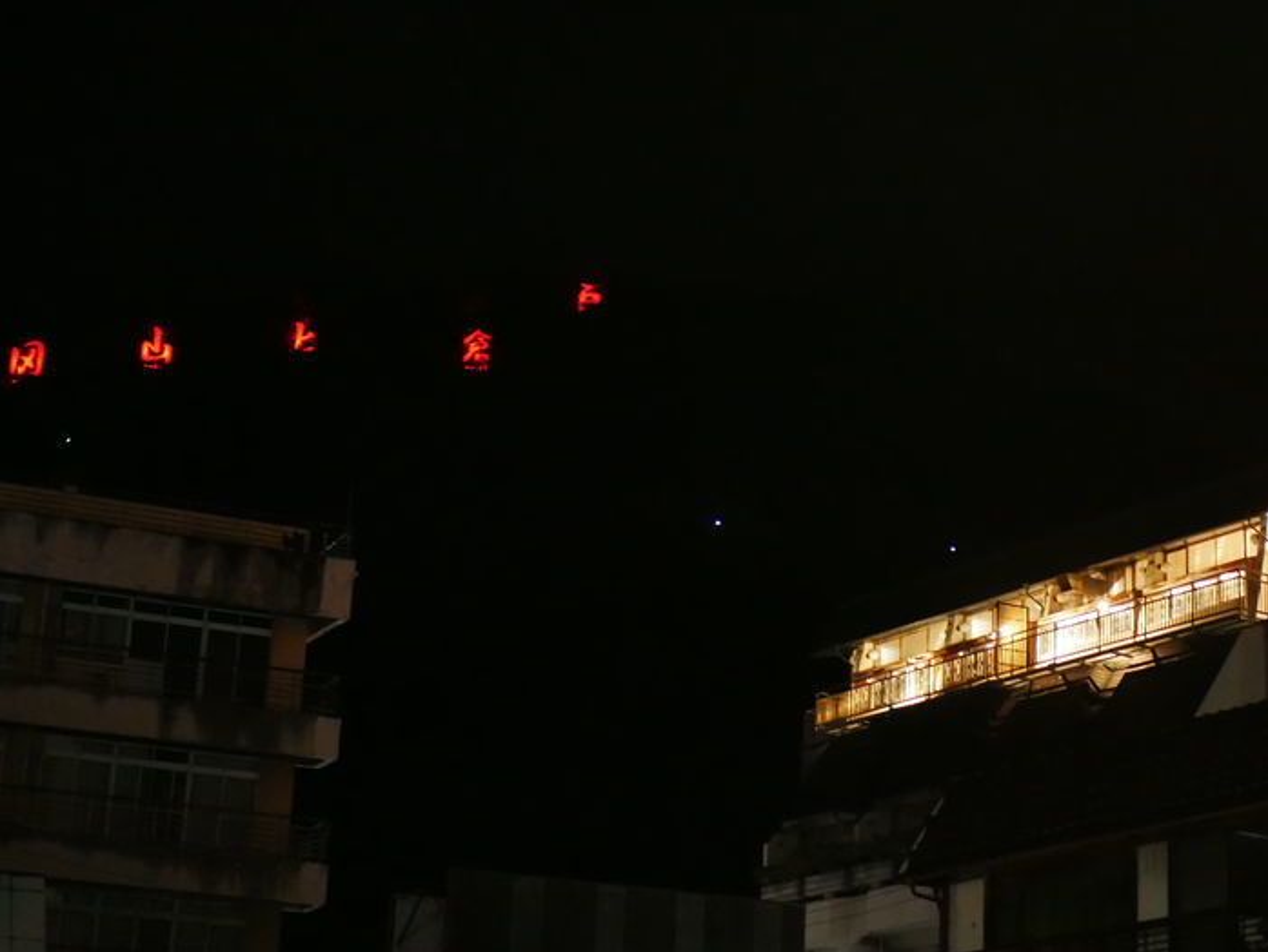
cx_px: 914
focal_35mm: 86
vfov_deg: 17.1
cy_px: 206
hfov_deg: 22.6
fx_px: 3151
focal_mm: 25
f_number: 1.7
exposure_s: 1/40
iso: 3200
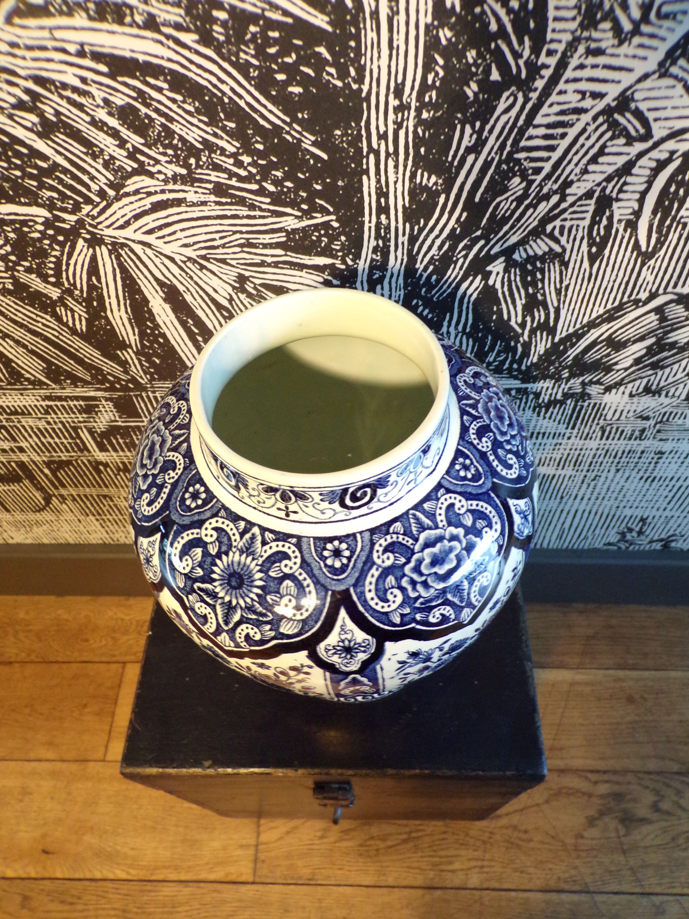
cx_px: 344
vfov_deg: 71.6
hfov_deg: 56.8
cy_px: 460
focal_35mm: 24
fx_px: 637
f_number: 3
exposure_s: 1/17
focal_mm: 4.3
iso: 365
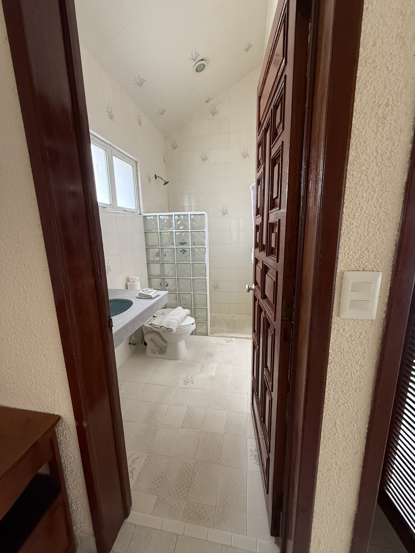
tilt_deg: -11.1
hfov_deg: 85.7
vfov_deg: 102.1
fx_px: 224
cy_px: 276
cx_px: 208
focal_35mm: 14
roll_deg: +0.7
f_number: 2.2
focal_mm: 2.22
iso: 320
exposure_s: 1/69
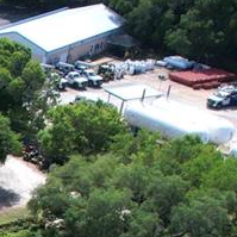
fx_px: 1162
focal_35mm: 150
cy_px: 498
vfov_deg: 10.5
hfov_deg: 9.9
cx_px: -373
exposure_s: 1/2000
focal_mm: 8.38
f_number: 2.8
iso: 120
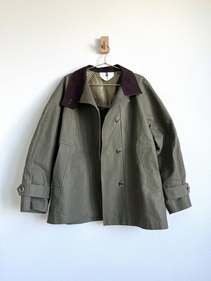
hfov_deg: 53.1
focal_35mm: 26
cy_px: 140
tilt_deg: +5.0
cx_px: 106
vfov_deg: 67.3
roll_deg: +1.6
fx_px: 211
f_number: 1.6
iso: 100
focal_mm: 5.1
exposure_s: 1/121
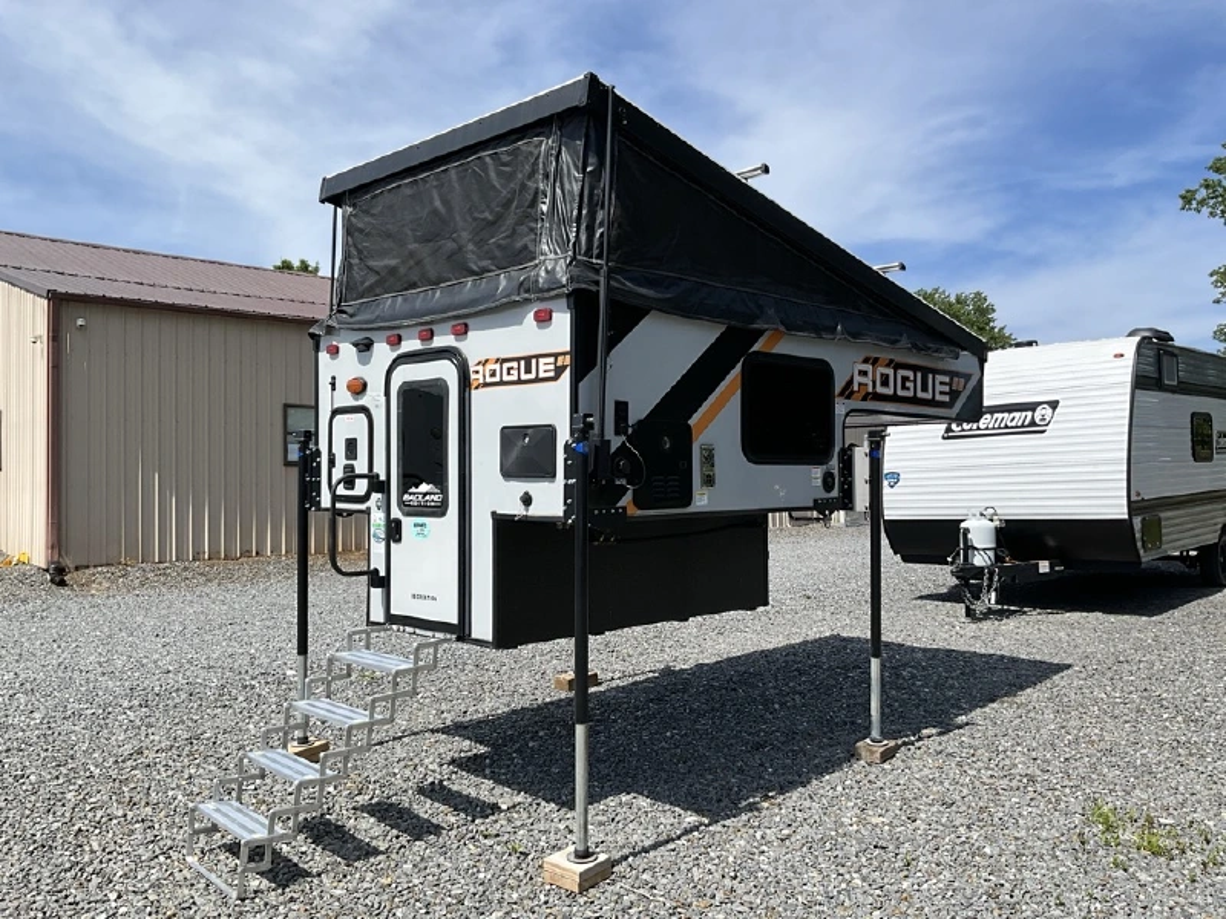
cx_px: 613
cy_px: 460
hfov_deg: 61.7
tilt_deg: +2.1
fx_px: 1027
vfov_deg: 48.2
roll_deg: +0.3
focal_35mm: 29
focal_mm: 3
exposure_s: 1/2141
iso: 25
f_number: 1.8
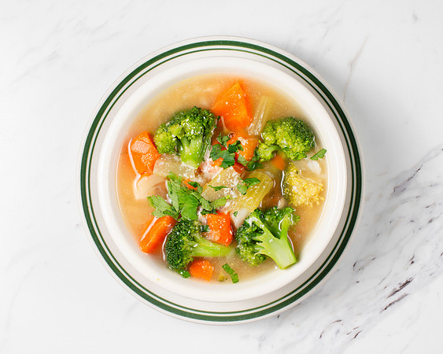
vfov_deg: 24.6
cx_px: 219
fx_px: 811
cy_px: 178
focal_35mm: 62
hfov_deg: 30.6
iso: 200
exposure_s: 1/200
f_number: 13
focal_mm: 50
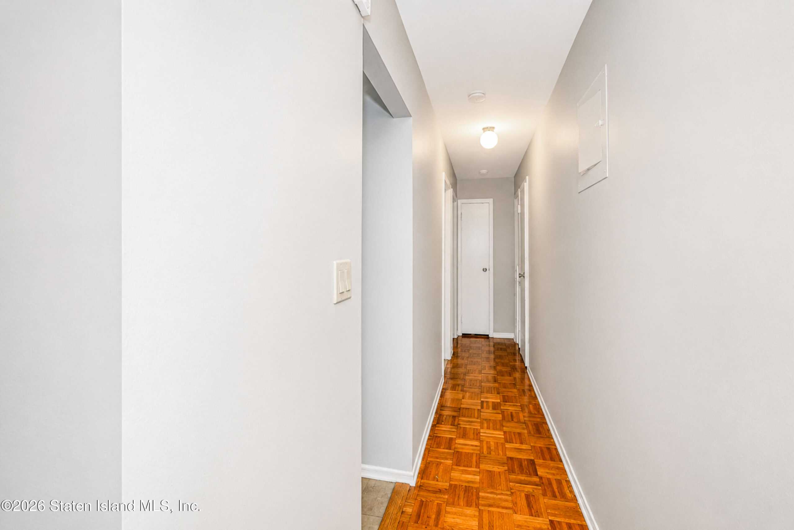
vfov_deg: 77.3
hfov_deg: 100.4
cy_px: 265
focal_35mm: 15
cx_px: 397
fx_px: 331
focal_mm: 10
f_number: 7.1
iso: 2000
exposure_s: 1/60
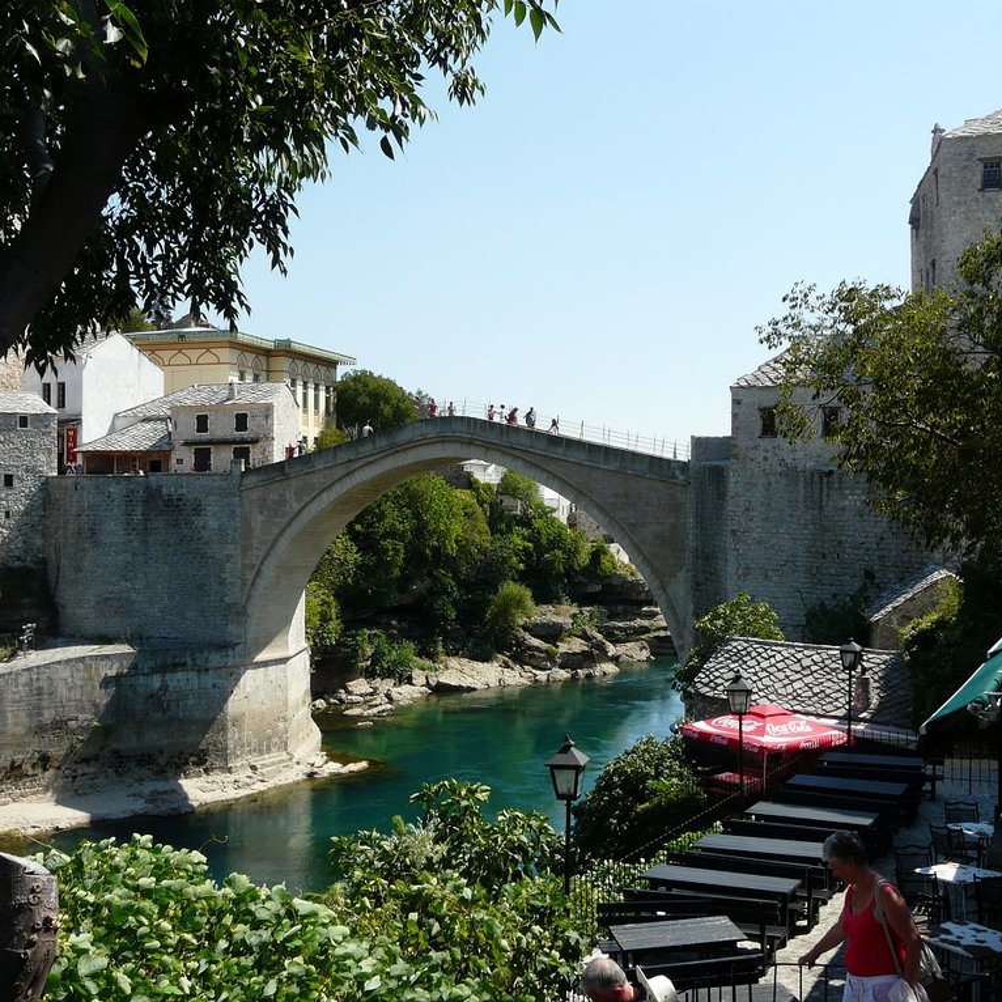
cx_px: 481
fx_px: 1277
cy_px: 501
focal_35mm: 39
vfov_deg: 42.8
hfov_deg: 42.8
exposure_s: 1/320
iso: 100
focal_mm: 5.5
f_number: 5.6
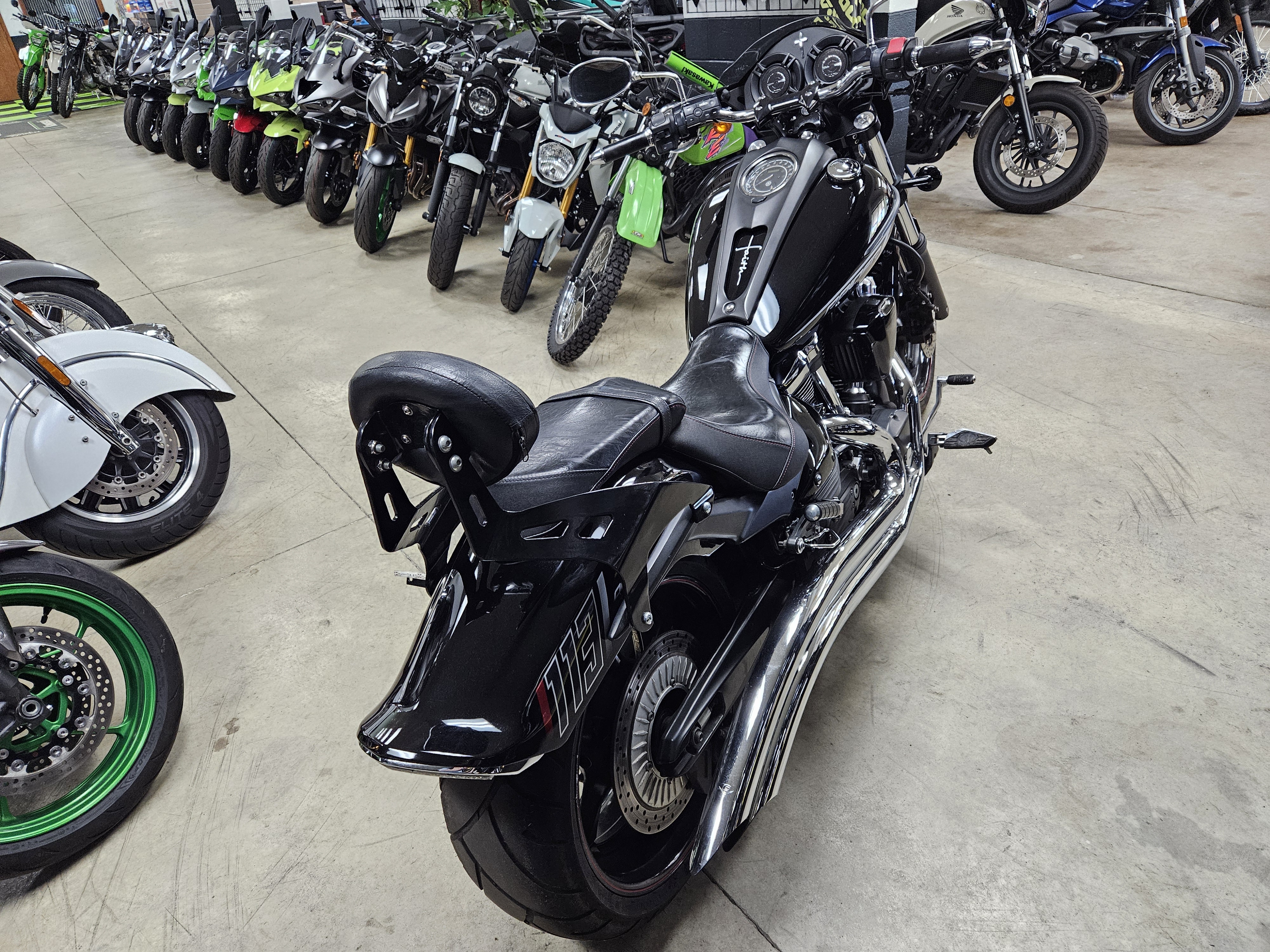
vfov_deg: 58.9
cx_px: 635
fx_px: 844
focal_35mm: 23
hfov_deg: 73.9
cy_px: 476
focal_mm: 5.4
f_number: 1.8
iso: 640
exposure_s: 1/120
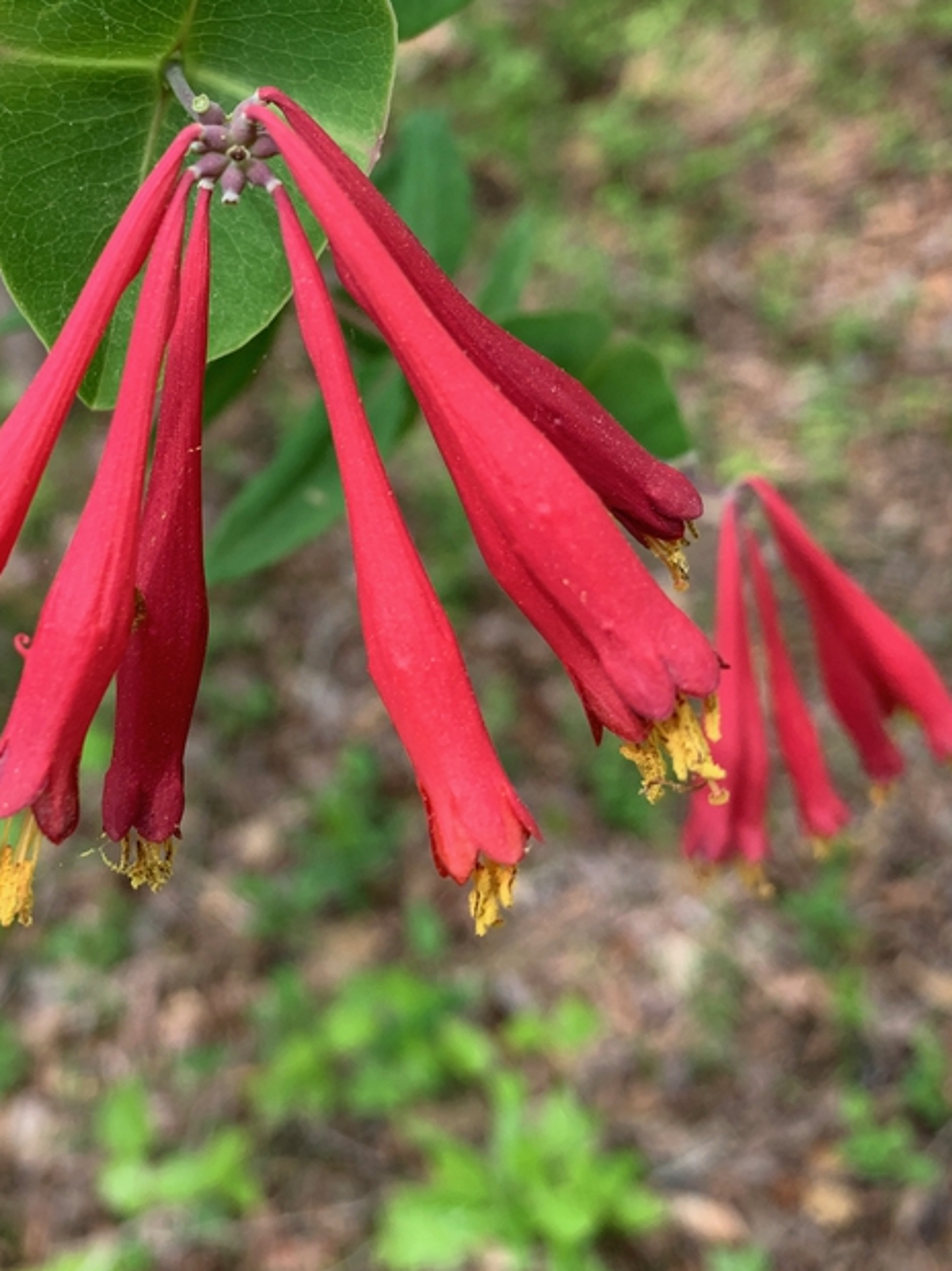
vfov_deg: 43.4
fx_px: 1577
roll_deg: +7.1
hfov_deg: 32.9
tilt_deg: -23.1
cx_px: 230
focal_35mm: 43
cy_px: 460
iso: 25
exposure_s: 1/207
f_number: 1.8
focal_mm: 4.25
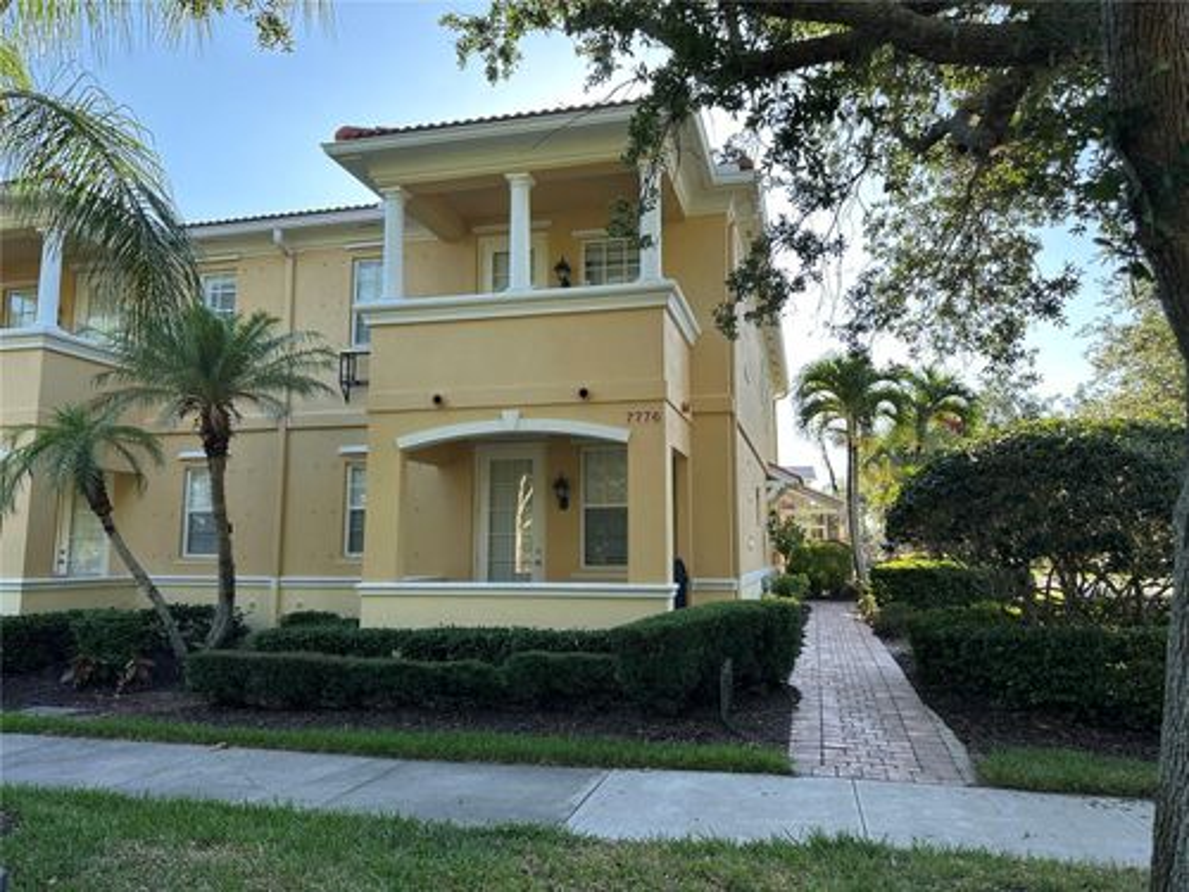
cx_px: 594
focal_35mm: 24
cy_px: 446
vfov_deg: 56.8
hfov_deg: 71.6
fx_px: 824
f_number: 1.78
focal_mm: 6.86
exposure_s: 1/918
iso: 80
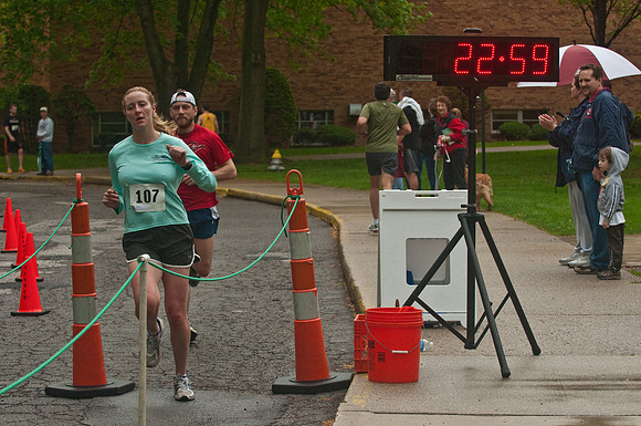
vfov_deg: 11.7
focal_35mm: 117
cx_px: 320
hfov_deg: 17.5
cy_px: 213
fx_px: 2080
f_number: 5.6
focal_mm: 78
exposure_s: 1/320
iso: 1600
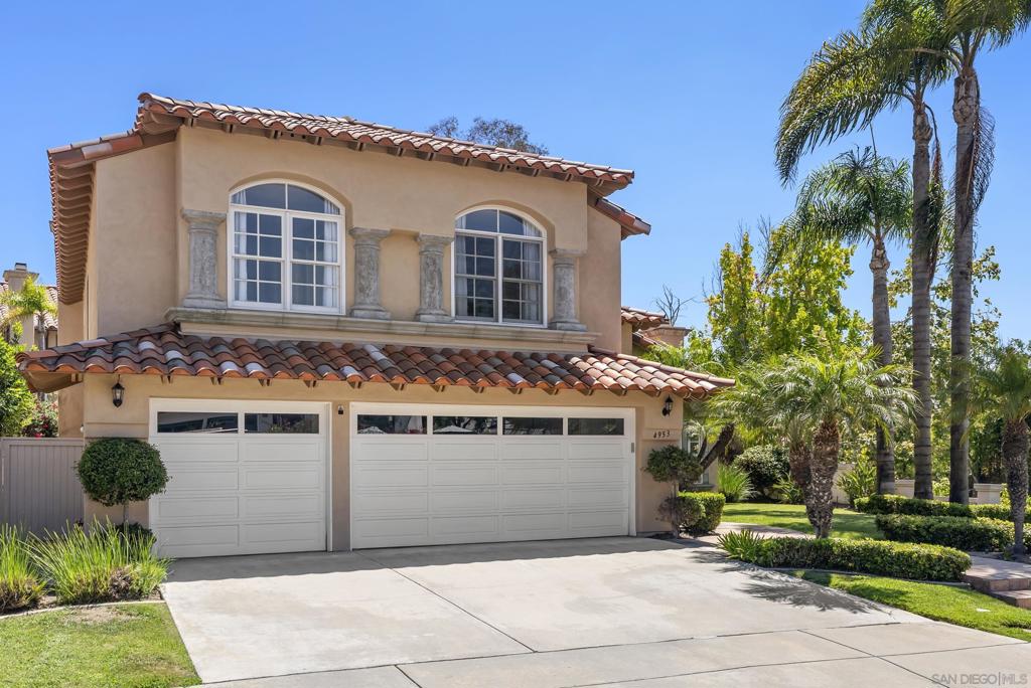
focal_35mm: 30
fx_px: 860
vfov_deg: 43.7
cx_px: 516
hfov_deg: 61.9
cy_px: 344
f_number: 10
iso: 500
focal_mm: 30
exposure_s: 1/400
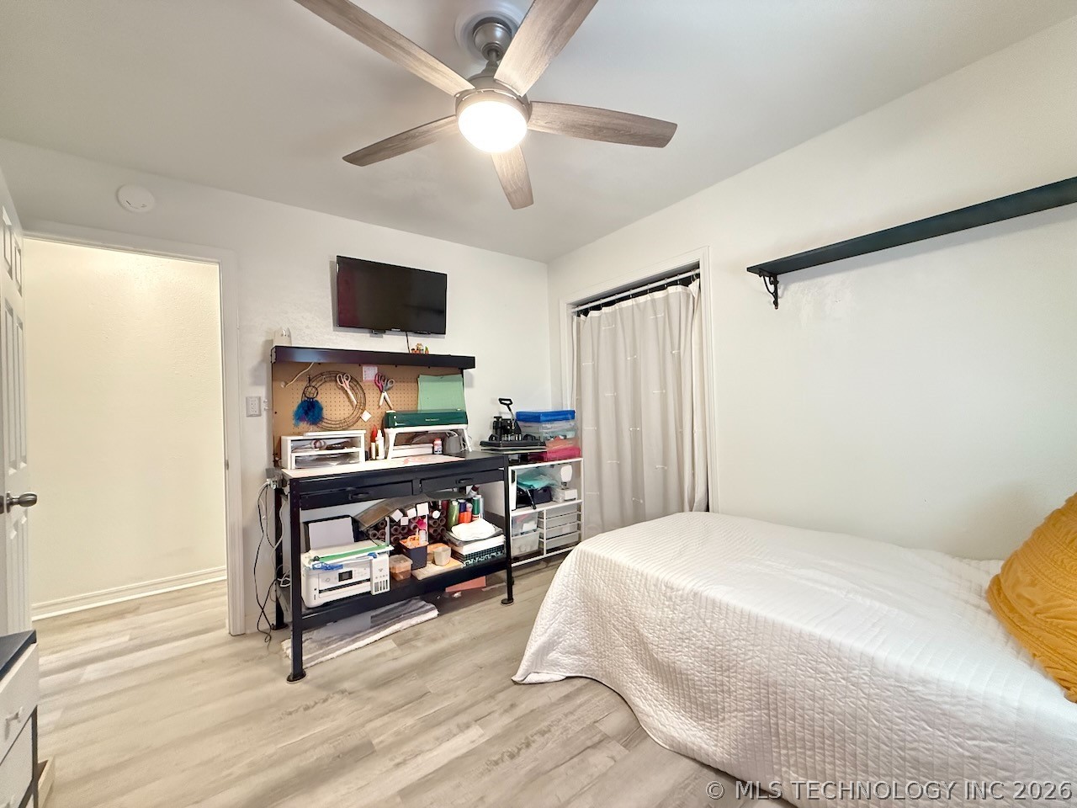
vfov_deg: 85.7
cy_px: 404
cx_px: 538
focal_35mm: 14
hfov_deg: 102.1
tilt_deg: +0.6
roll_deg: +1.3
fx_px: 436
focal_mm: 2.22
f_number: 2.2
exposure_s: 1/60
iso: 1000
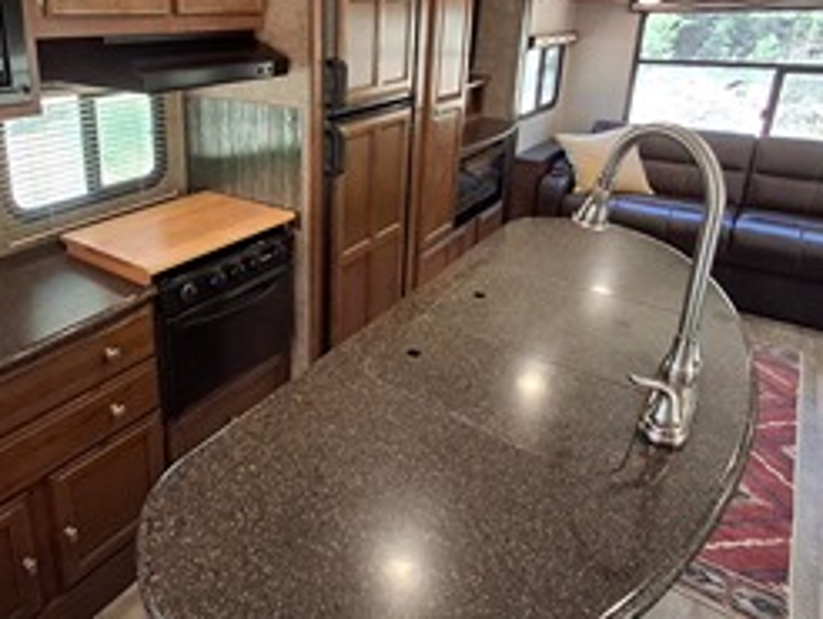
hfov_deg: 65.6
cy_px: 214
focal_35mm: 26
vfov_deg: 52.3
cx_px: 278
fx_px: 619
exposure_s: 1/40
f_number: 2.2
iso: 160
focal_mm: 1.64
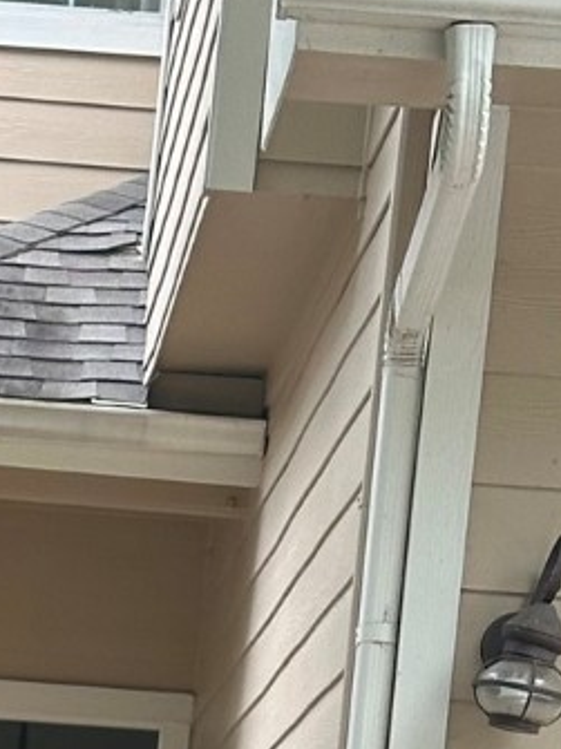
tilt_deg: -3.3
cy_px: 1400
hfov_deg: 6.7
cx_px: -277
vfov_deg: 8.6
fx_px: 4757
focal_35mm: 220
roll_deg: -5.6
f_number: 1.78
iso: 64
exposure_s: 1/348
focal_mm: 6.86
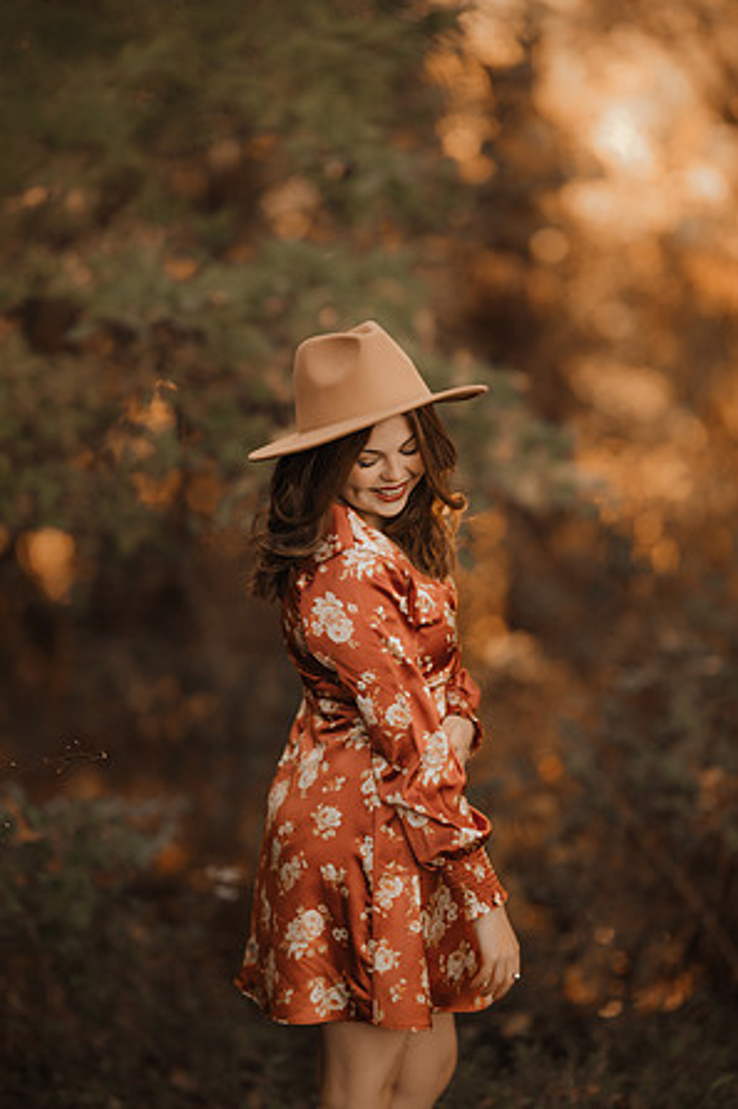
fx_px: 3262
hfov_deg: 12.9
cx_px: 370
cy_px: 554
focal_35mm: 106
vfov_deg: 19.3
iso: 125
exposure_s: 1/200
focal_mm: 105
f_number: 1.6
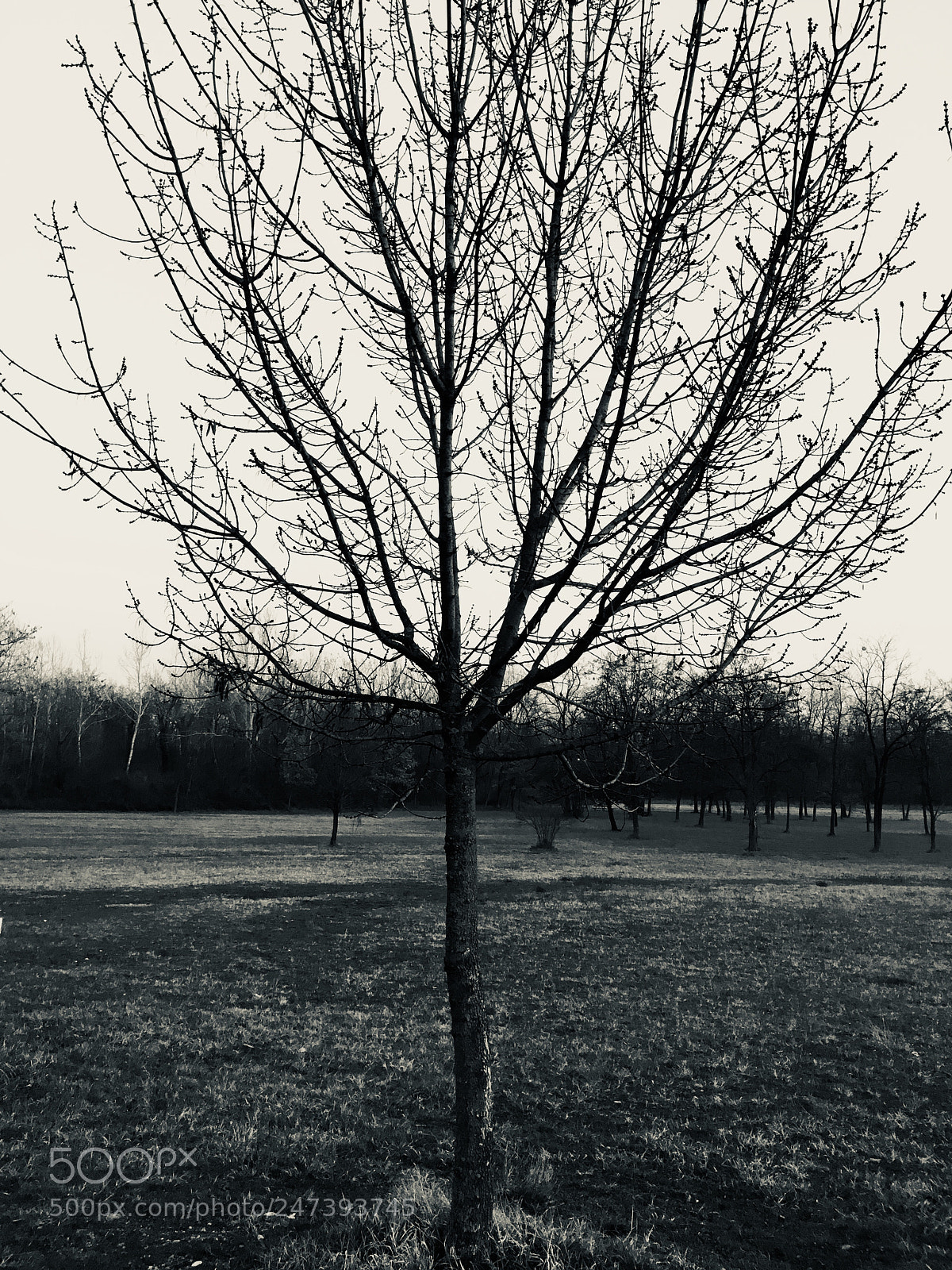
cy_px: 635
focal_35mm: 29
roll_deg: -1.1
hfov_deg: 48.2
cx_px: 476
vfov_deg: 61.7
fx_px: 1063
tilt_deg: +8.6
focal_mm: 4.15
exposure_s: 1/33
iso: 80
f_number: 2.2
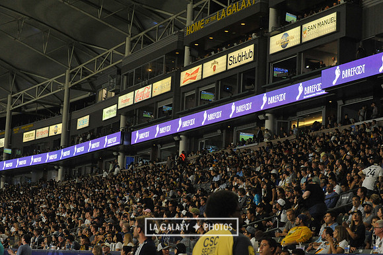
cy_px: 128
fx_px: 872
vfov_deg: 16.6
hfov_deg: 24.8
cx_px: 192
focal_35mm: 82
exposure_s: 1/250
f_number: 8
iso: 3200
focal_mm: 82
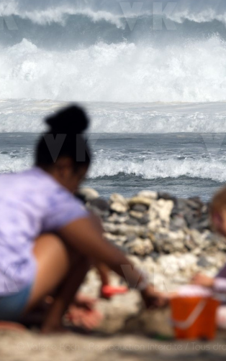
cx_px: 148
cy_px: 174
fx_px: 4794
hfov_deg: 2.7
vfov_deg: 4.3
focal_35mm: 486
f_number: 6.3
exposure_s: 1/1250
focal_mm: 200
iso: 100
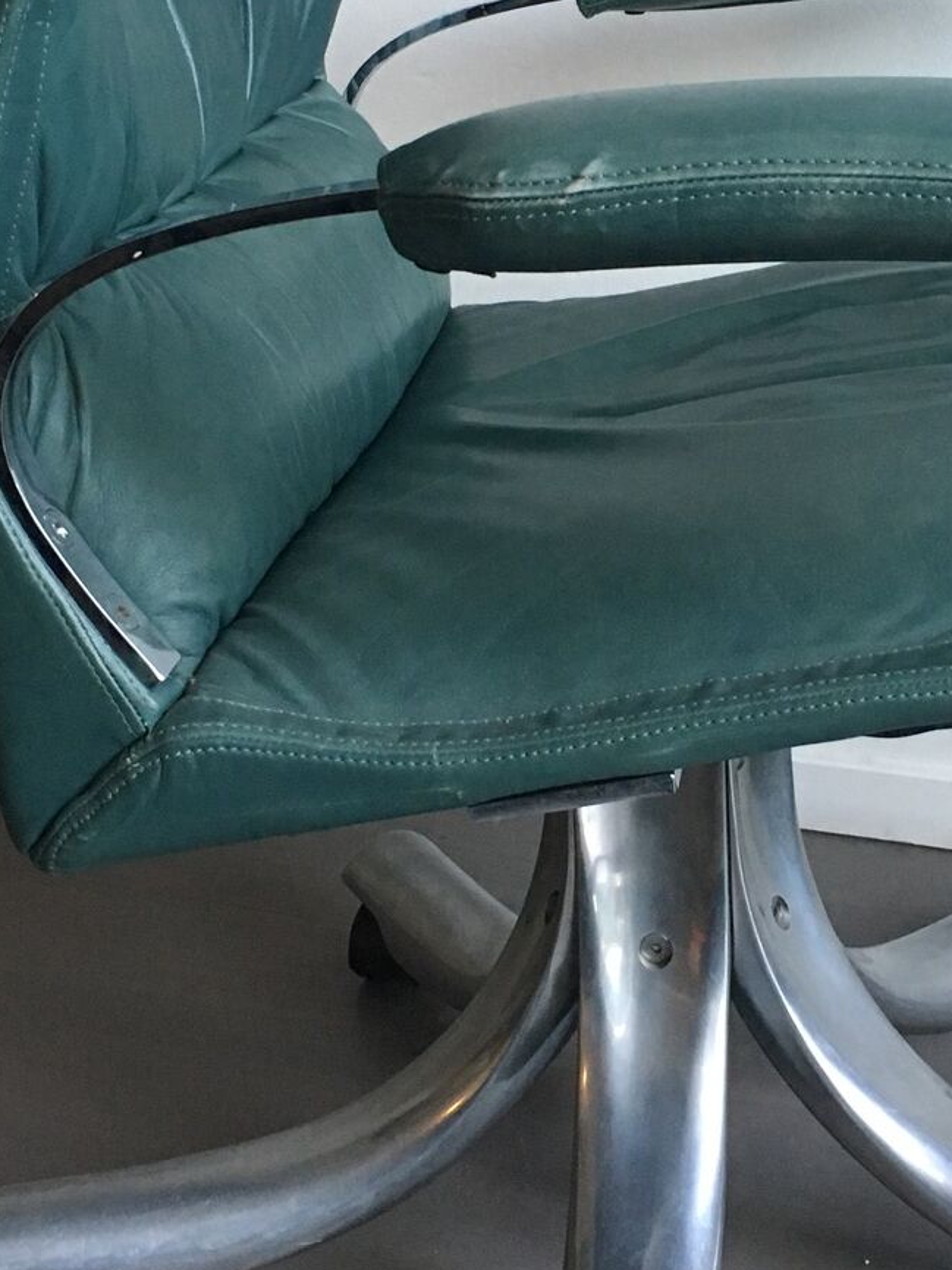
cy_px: 515
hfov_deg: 21.9
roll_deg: +3.0
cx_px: 554
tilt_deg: -19.9
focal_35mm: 67
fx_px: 2458
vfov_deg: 28.9
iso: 200
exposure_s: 1/33
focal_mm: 4.15
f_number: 2.2
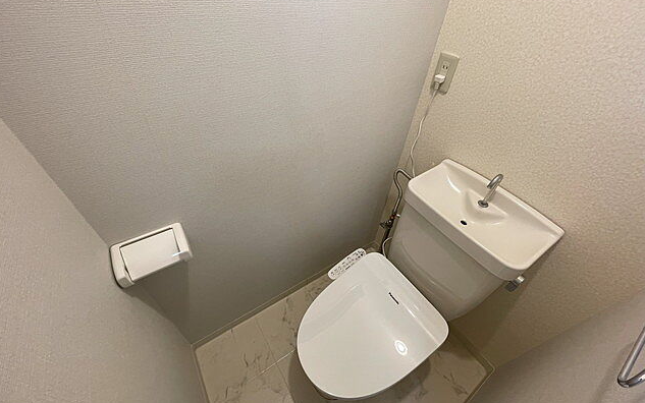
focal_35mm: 15
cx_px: 320
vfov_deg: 74.7
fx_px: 264
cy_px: 188
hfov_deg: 101.4
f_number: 2.4
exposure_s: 1/30
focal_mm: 1.55
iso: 50
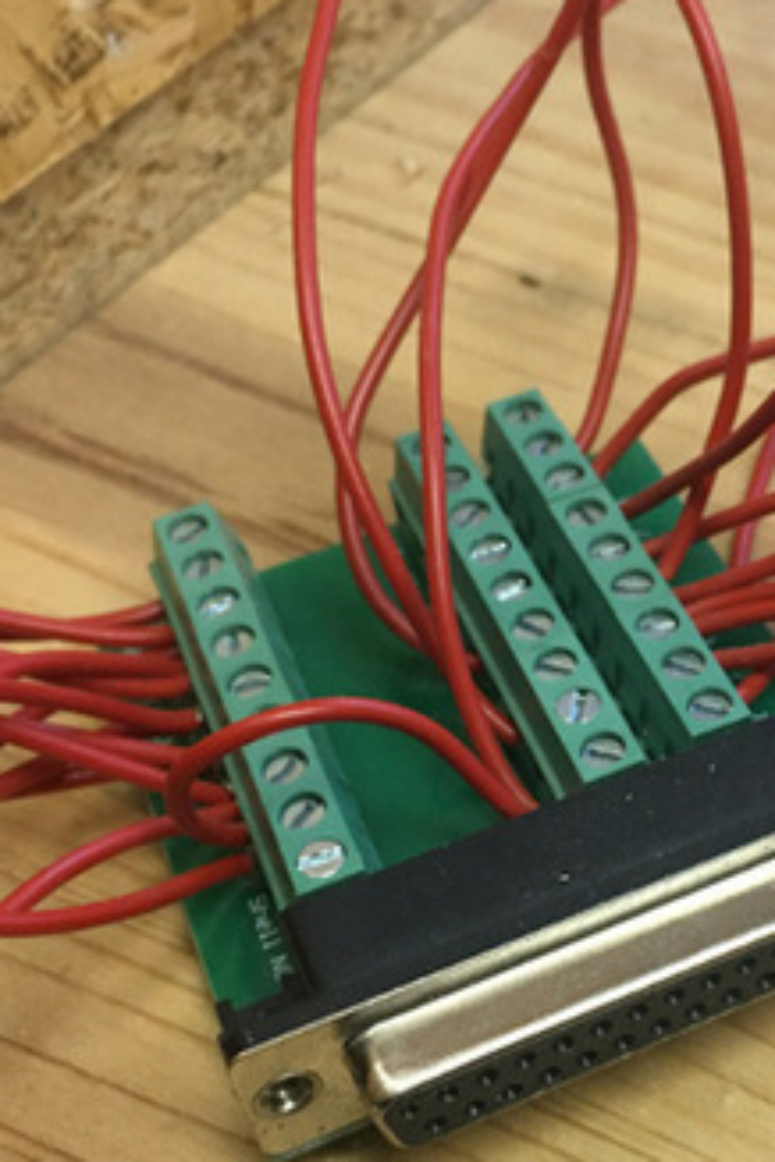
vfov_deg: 33.9
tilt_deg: -45.3
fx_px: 1905
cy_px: 647
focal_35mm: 59
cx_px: 771
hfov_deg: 22.2
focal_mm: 4.15
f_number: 2.2
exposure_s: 1/17
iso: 80
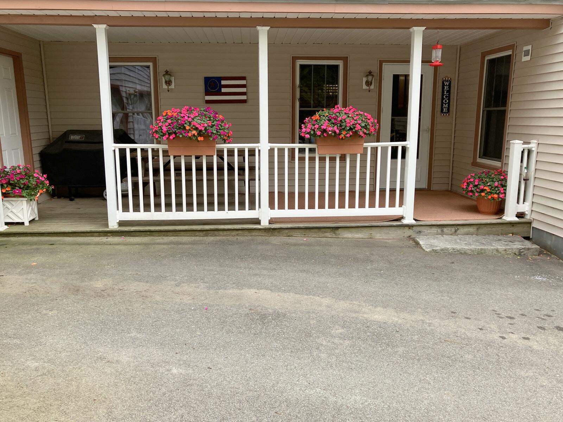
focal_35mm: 28
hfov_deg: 63.4
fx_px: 455
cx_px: 282
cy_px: 211
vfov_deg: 49.7
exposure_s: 1/121
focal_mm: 3.99
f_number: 1.8
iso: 64
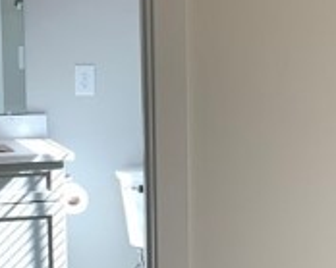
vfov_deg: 13.7
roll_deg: +0.0
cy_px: 185
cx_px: 292
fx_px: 1113
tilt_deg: -8.1
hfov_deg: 17.0
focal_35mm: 112
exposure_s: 1/129
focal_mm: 4.25
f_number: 1.8
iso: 25
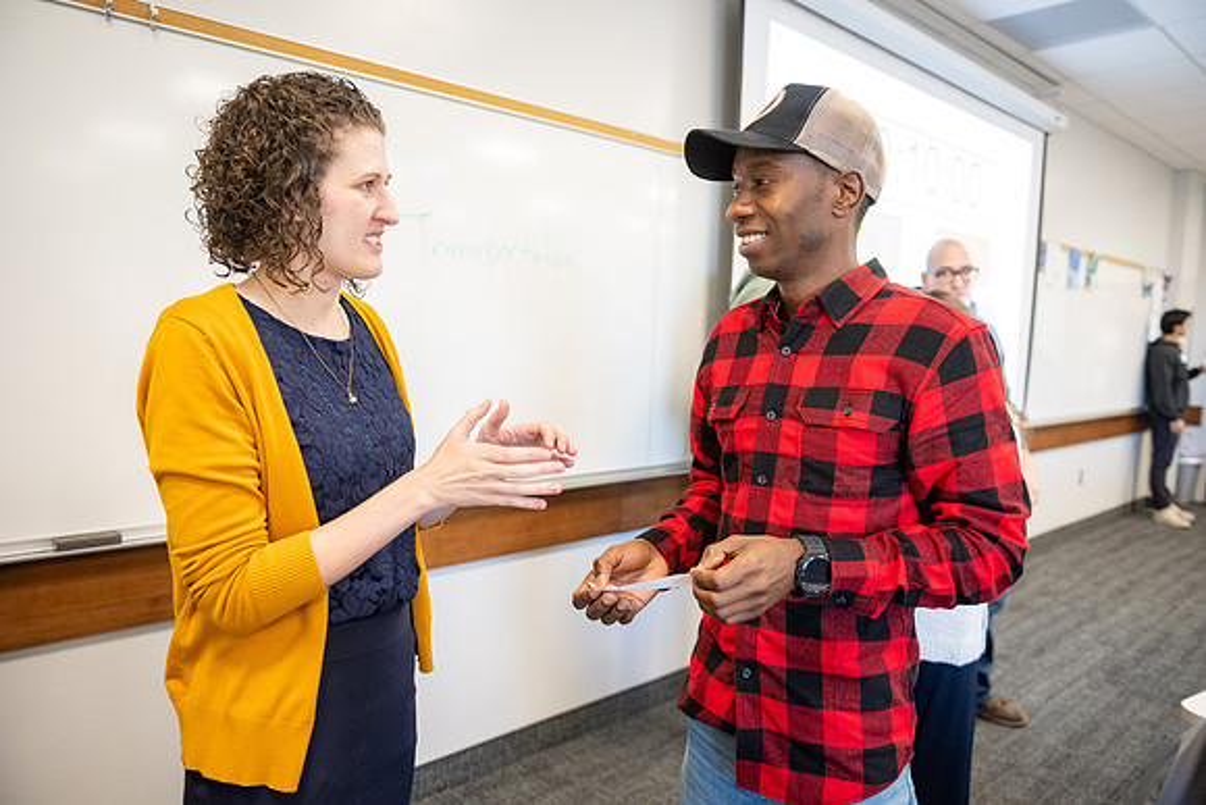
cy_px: 402
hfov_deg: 69.4
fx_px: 871
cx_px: 603
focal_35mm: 26
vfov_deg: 49.6
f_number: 2.8
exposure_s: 1/160
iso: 2000
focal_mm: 26
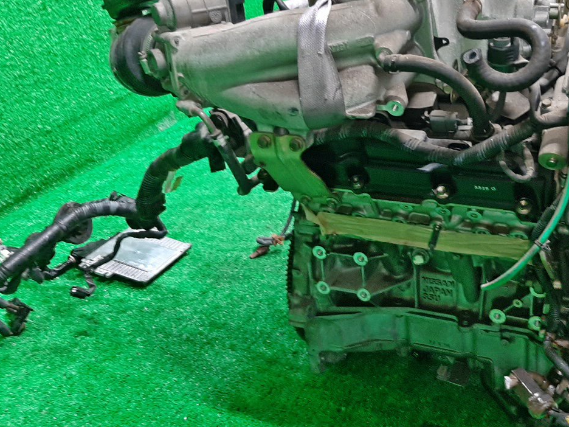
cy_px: 191
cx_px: 362
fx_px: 657
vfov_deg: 35.9
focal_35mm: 40
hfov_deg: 46.3
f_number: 1.7
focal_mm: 3.93
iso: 185
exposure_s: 1/33
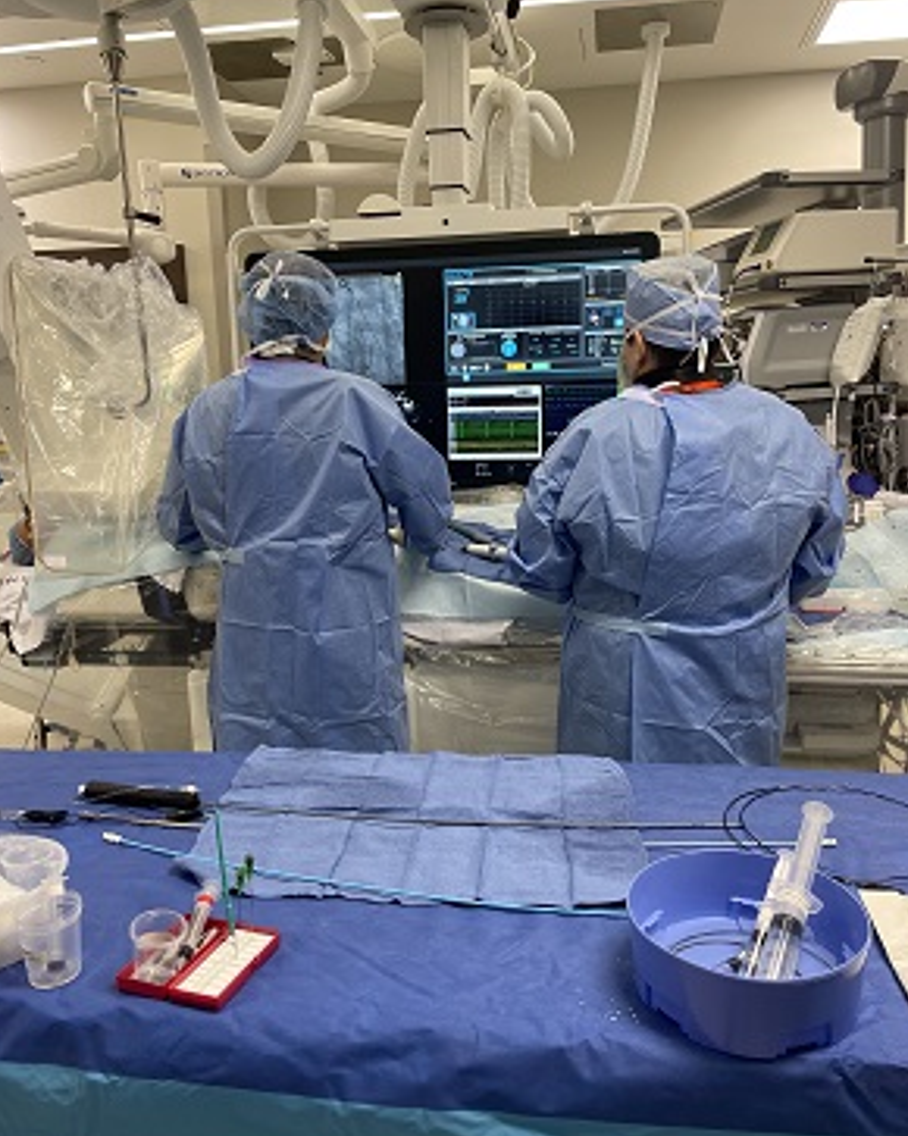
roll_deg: +2.4
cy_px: 557
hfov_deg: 51.5
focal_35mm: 28
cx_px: 448
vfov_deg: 62.2
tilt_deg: -9.7
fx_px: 941
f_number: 1.6
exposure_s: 1/75
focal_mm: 4.2
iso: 80
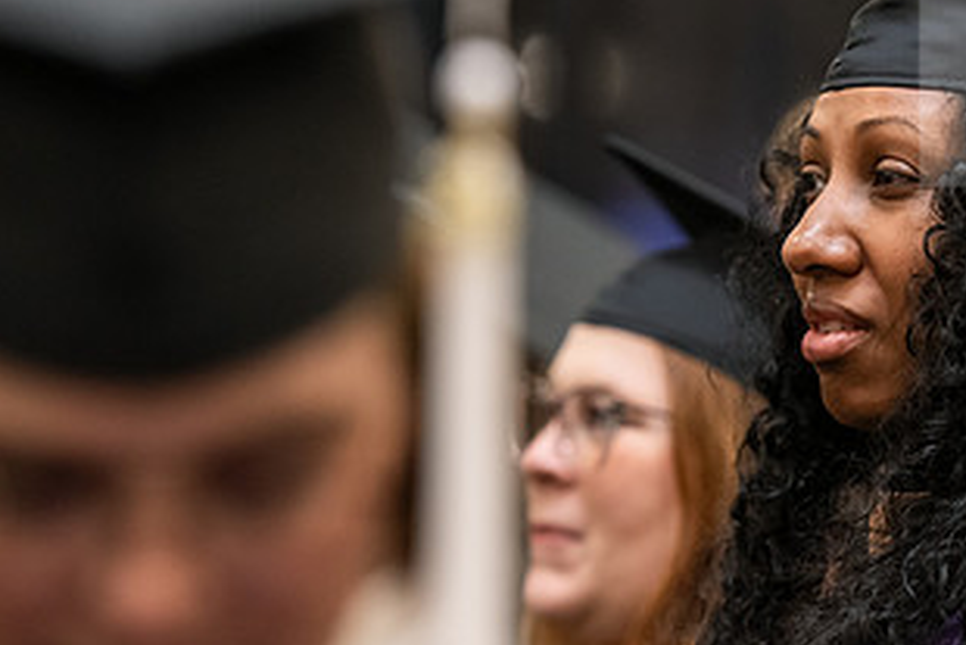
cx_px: 826
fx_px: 7275
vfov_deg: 5.1
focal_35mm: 271
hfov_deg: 7.6
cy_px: 304
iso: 3200
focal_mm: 145
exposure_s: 1/200
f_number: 3.5
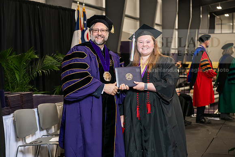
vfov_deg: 19.5
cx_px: 118
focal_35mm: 70
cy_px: 78
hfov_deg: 28.8
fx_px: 457
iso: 2500
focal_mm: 70
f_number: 5
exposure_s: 1/200
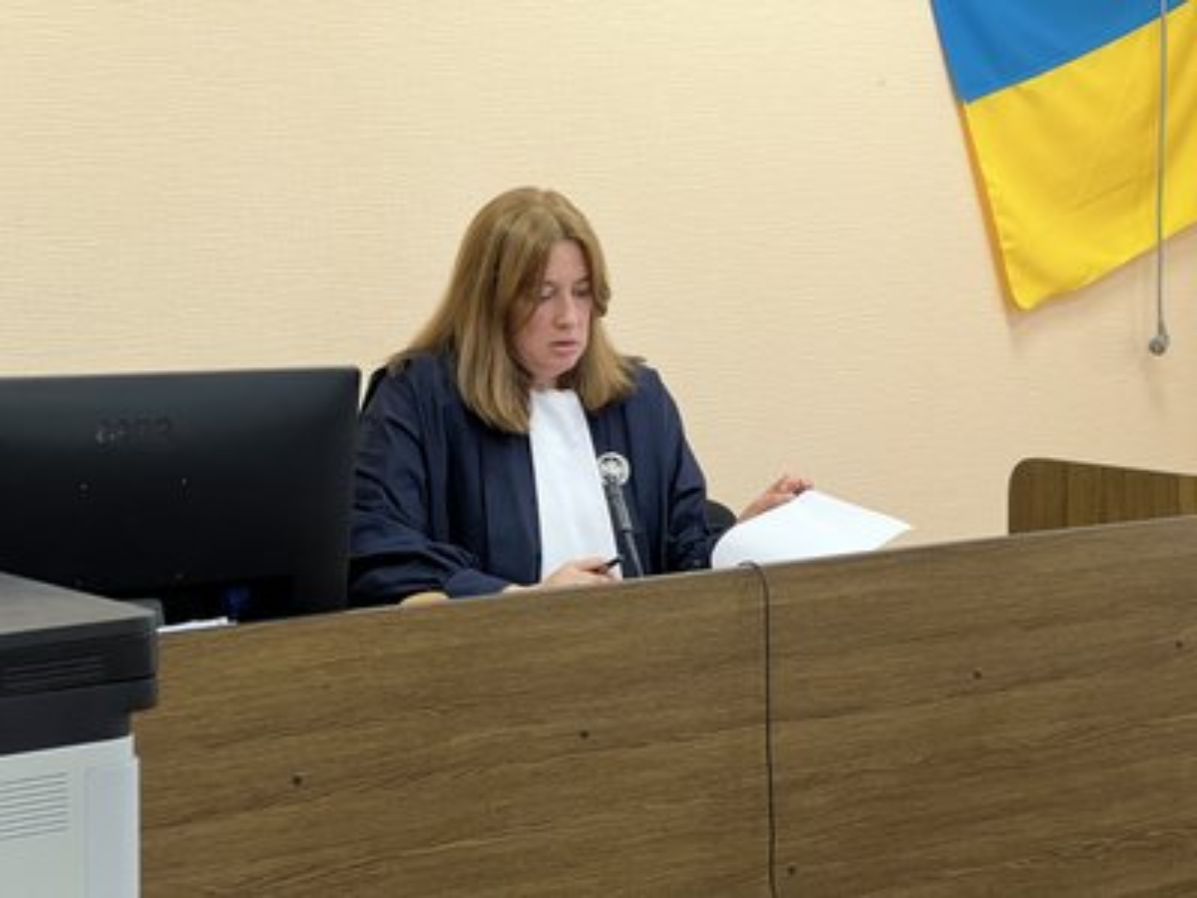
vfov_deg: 19.1
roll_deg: +0.6
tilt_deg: -5.5
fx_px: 2663
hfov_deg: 25.3
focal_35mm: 77
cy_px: 449
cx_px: 598
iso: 250
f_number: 2.8
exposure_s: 1/50
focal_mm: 9
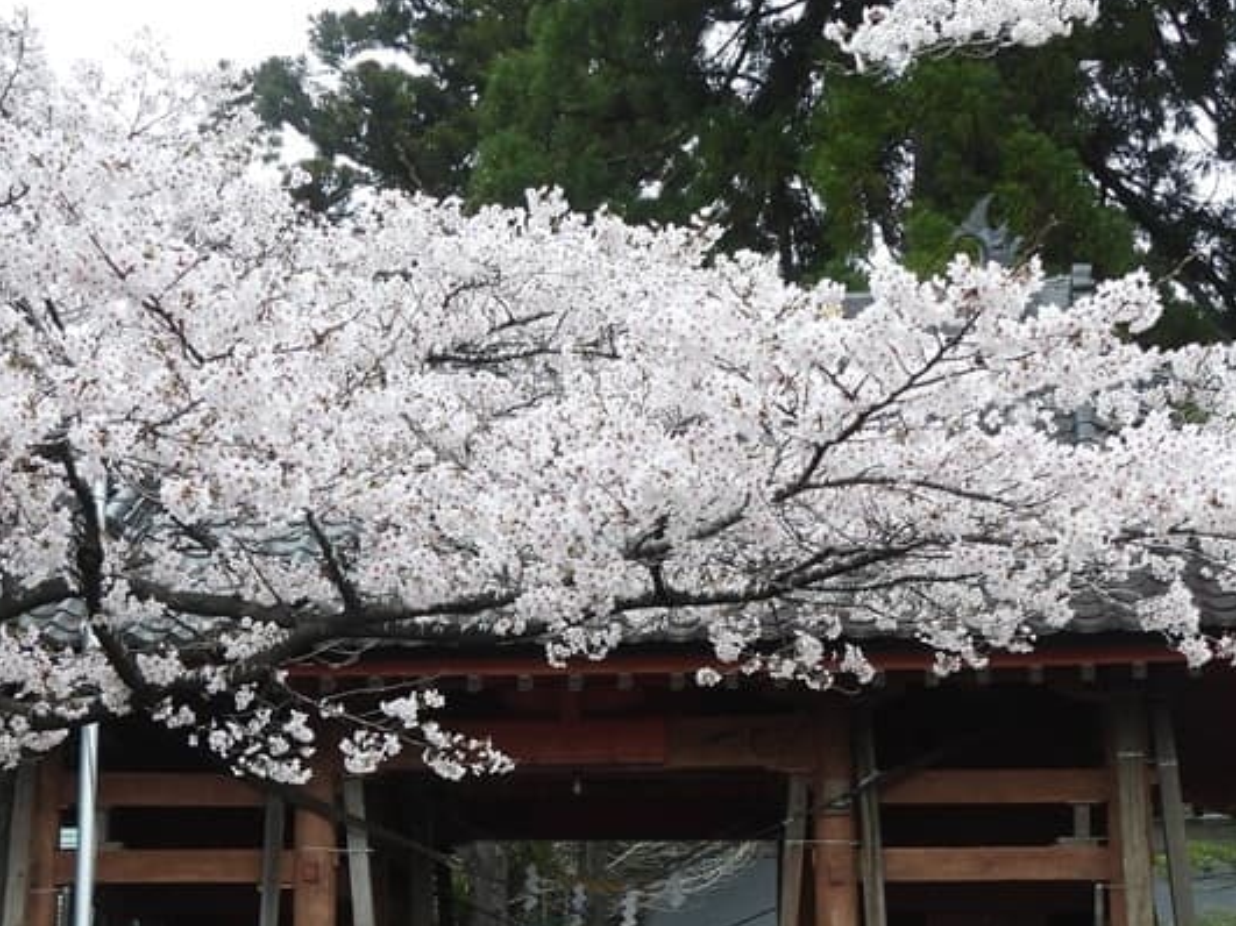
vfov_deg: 18.0
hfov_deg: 24.1
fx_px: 2892
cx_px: 598
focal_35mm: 81
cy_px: 782
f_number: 3.2
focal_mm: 7.7
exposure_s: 1/160
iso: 100
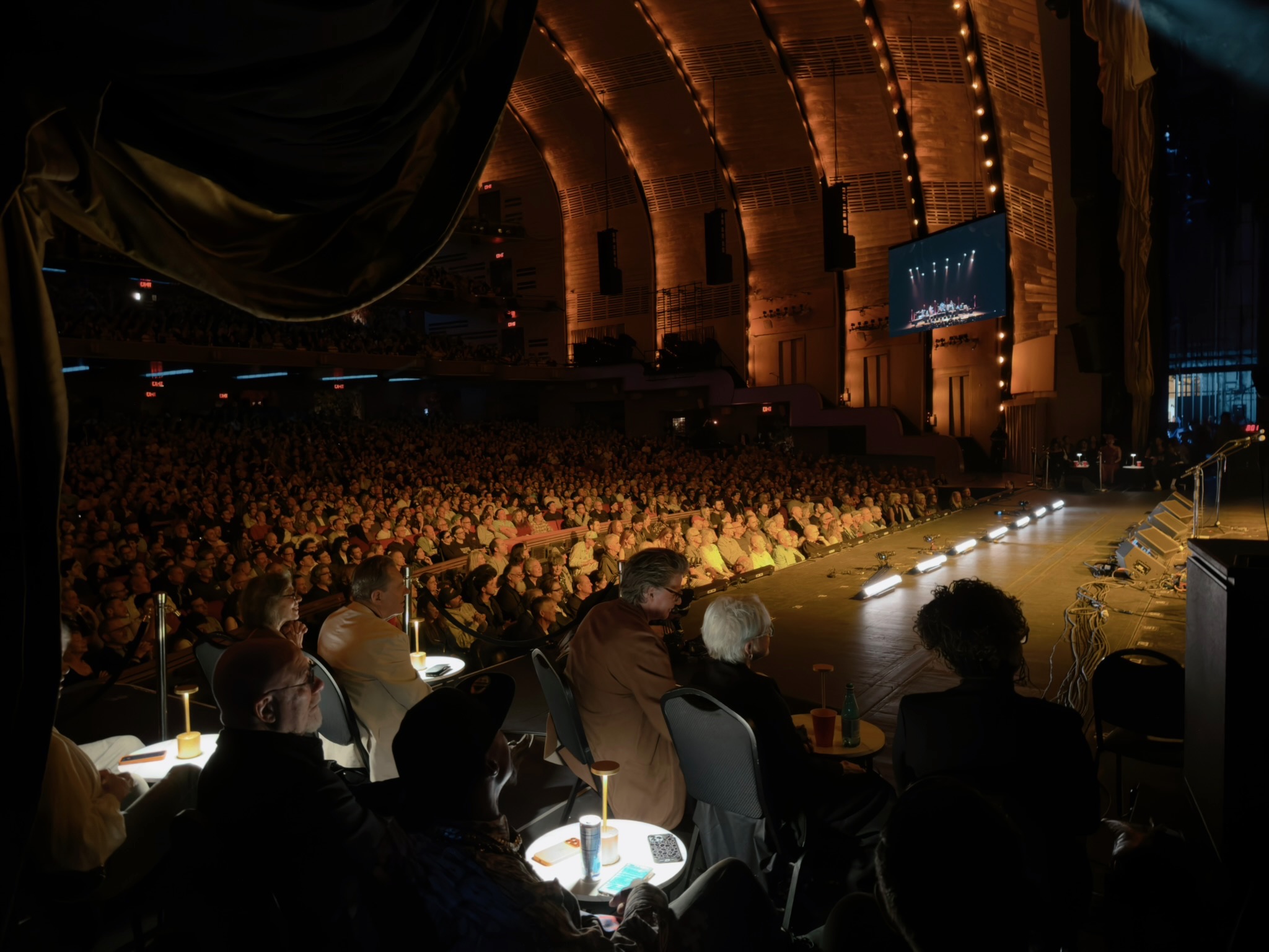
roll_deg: +2.0
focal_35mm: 24
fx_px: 880
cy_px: 476
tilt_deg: -3.4
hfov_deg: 71.6
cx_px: 634
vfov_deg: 56.8
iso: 1250
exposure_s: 1/15
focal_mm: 6.76
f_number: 1.78
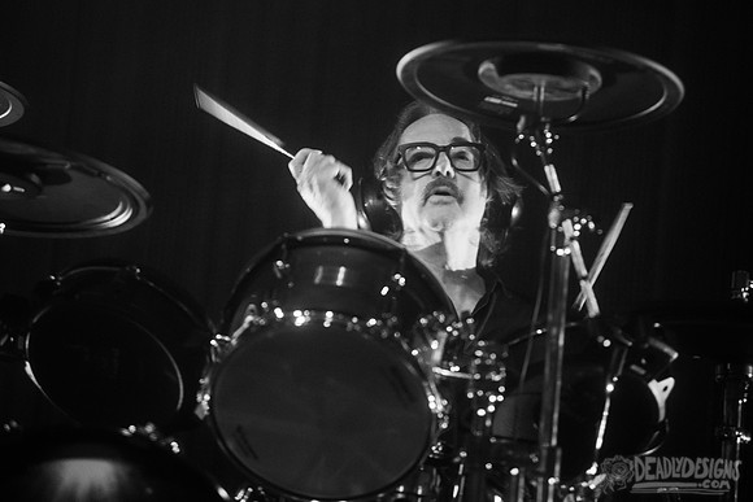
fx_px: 4246
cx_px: 413
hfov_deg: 10.1
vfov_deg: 6.8
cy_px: 231
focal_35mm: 203
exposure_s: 1/160
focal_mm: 185
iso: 2500
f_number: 3.2
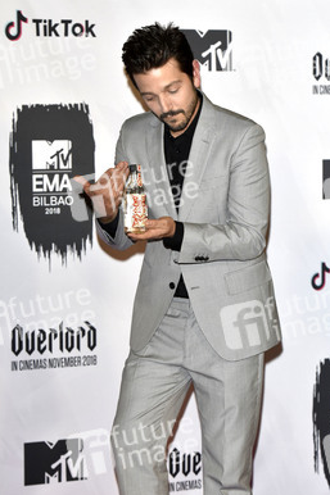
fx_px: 1596
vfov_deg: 17.6
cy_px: 255
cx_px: 169
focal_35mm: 116
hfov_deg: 11.8
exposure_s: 1/250
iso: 2000
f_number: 5
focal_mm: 112
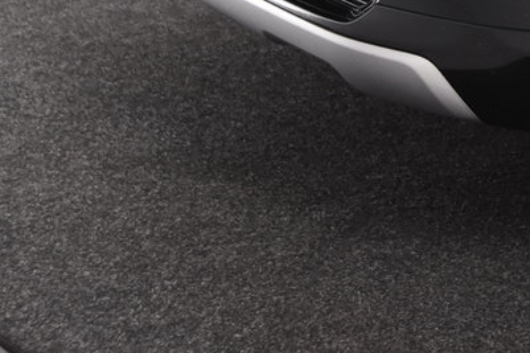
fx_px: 1972
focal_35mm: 134
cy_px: -195
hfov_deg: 14.4
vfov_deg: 9.9
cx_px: 763
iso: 1600
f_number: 4.5
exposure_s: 1/80
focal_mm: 28
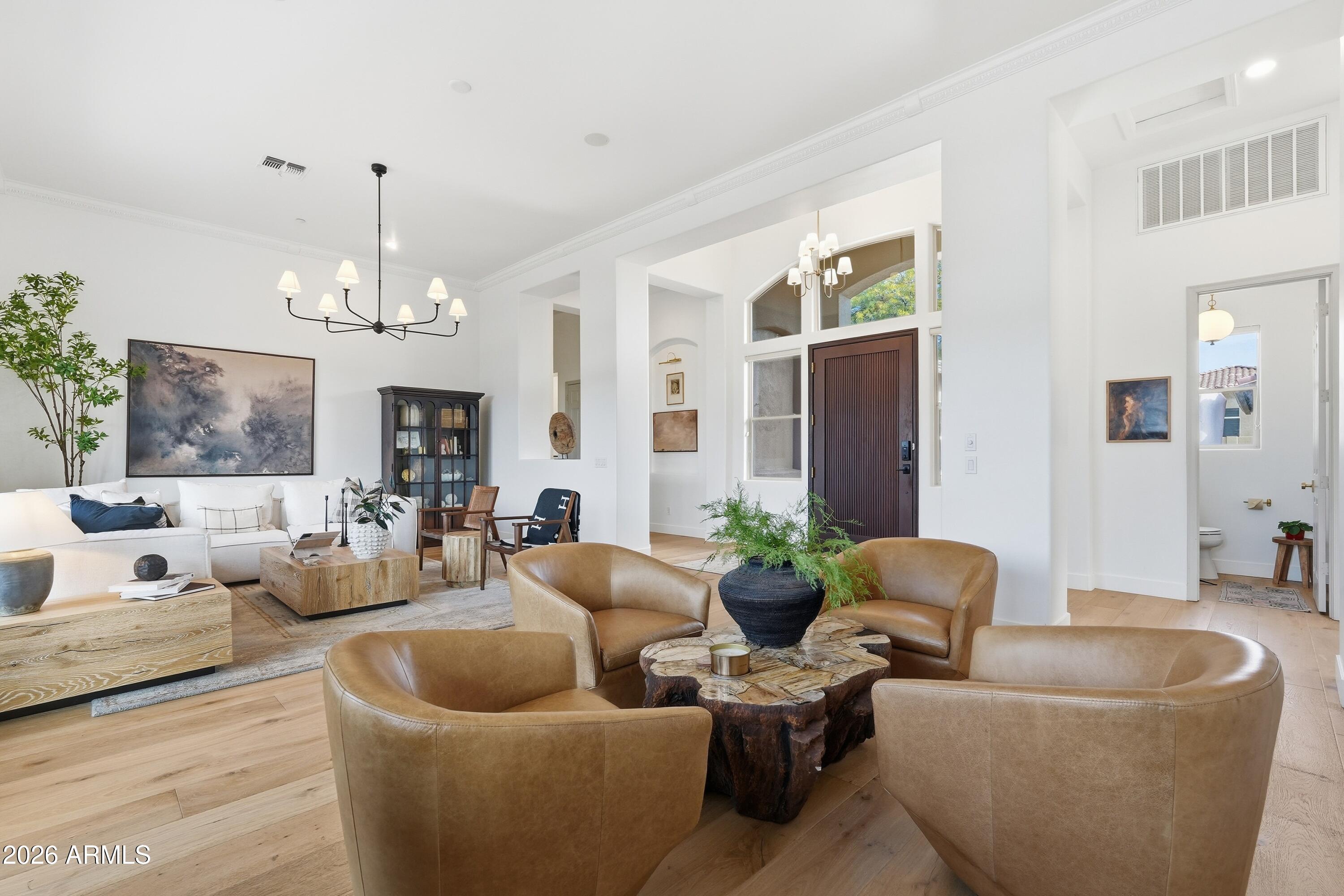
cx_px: 672
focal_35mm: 16
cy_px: 448
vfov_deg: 73.7
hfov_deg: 96.7
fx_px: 597
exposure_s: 1/125
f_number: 9
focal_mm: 16
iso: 100
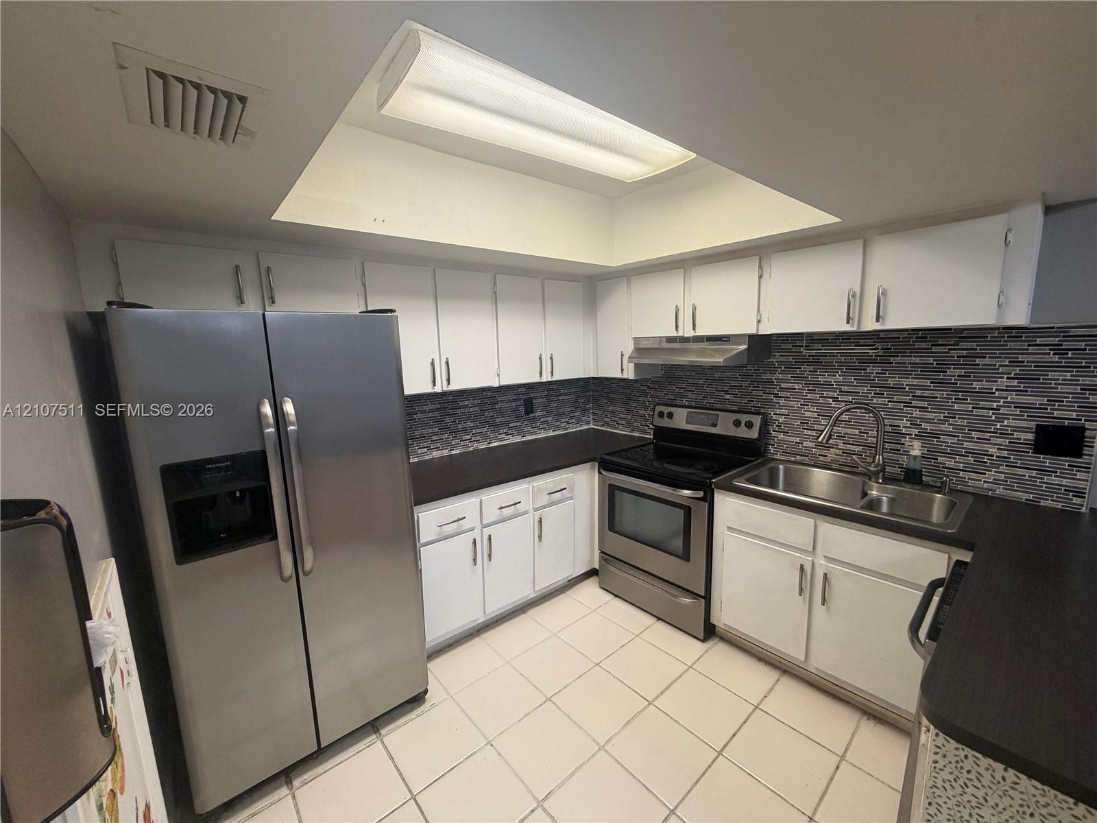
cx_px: 548
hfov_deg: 102.1
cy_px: 412
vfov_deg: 85.7
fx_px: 444
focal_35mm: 14
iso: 125
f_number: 2.2
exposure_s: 1/61
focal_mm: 2.22
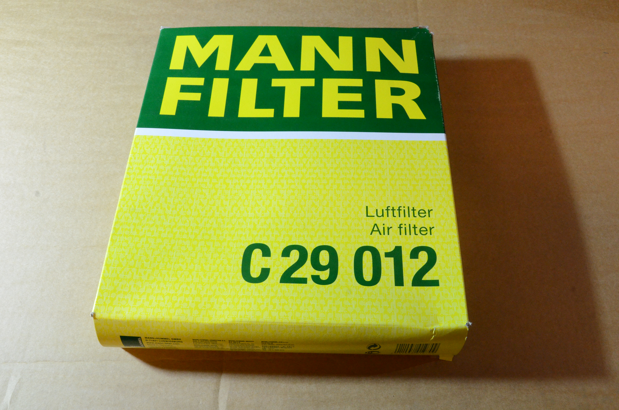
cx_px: 310
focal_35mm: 33
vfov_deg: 39.8
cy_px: 205
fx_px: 566
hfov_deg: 57.3
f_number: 16
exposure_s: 1/60
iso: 2500
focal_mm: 22
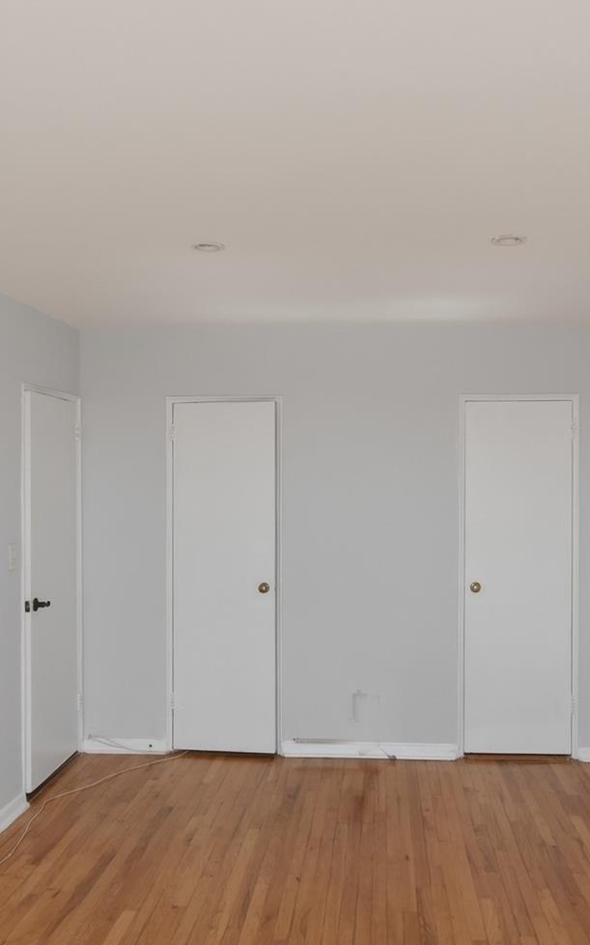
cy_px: 476
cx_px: 317
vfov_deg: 59.7
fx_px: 824
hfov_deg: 39.4
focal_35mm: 32
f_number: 5.6
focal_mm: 10
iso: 125
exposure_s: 1/125
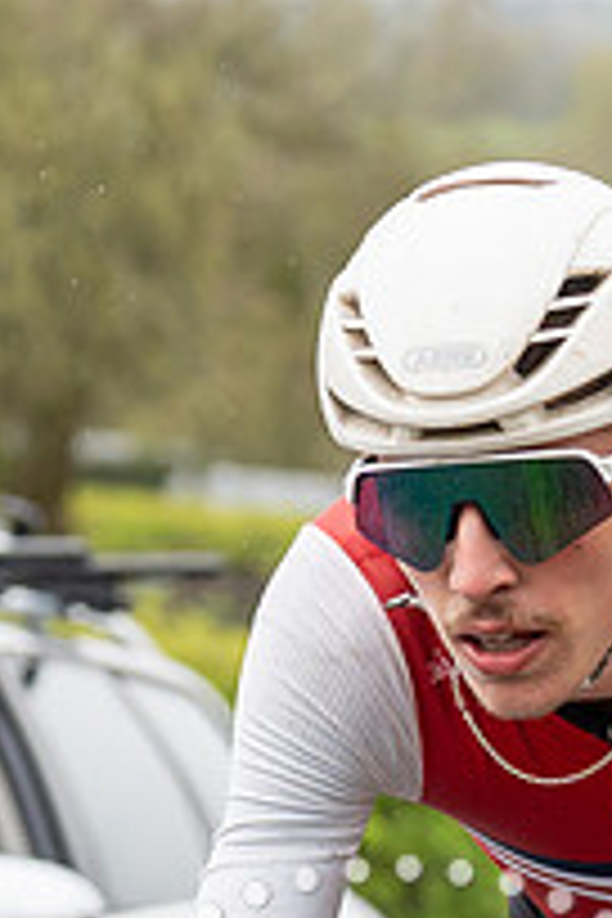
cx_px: 408
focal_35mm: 368
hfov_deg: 3.7
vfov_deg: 5.6
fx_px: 9383
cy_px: 519
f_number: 4
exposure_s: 1/1000
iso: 800
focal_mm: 70
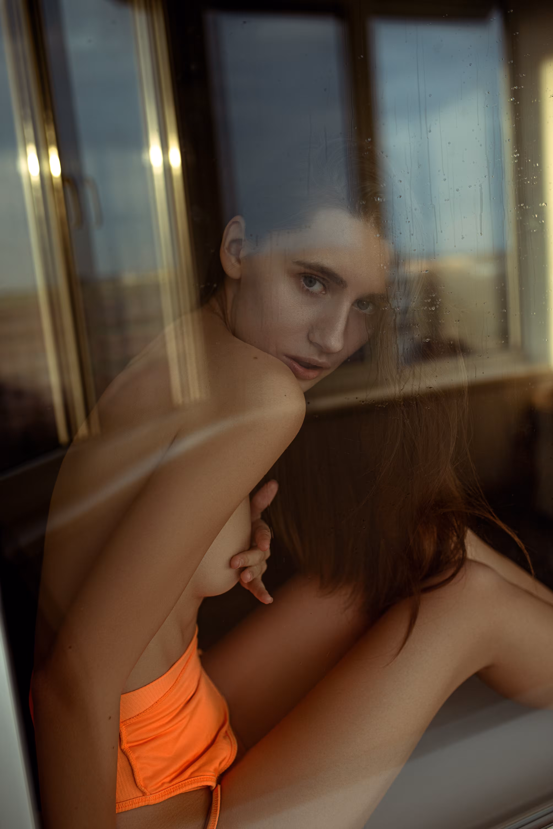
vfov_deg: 54.4
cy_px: 414
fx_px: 806
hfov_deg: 37.9
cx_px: 276
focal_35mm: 35
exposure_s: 1/250
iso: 200
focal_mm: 35
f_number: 2.8
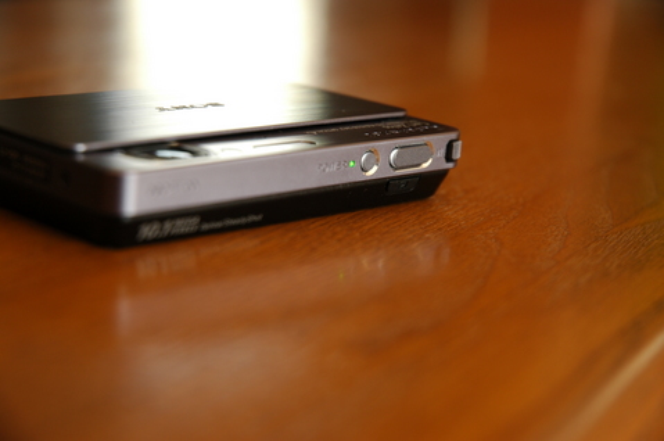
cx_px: 332
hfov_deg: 19.5
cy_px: 220
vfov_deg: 13.0
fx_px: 1934
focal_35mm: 105
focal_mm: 70
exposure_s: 1/8
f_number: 4.5
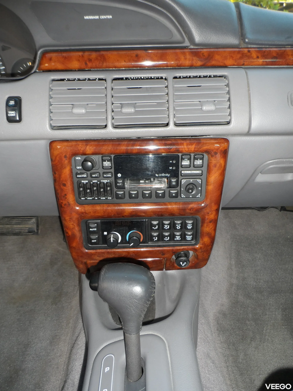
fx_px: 271
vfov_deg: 71.6
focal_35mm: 24
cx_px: 146
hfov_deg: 56.8
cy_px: 196
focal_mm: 4
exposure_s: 1/30
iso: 100
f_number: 3.2
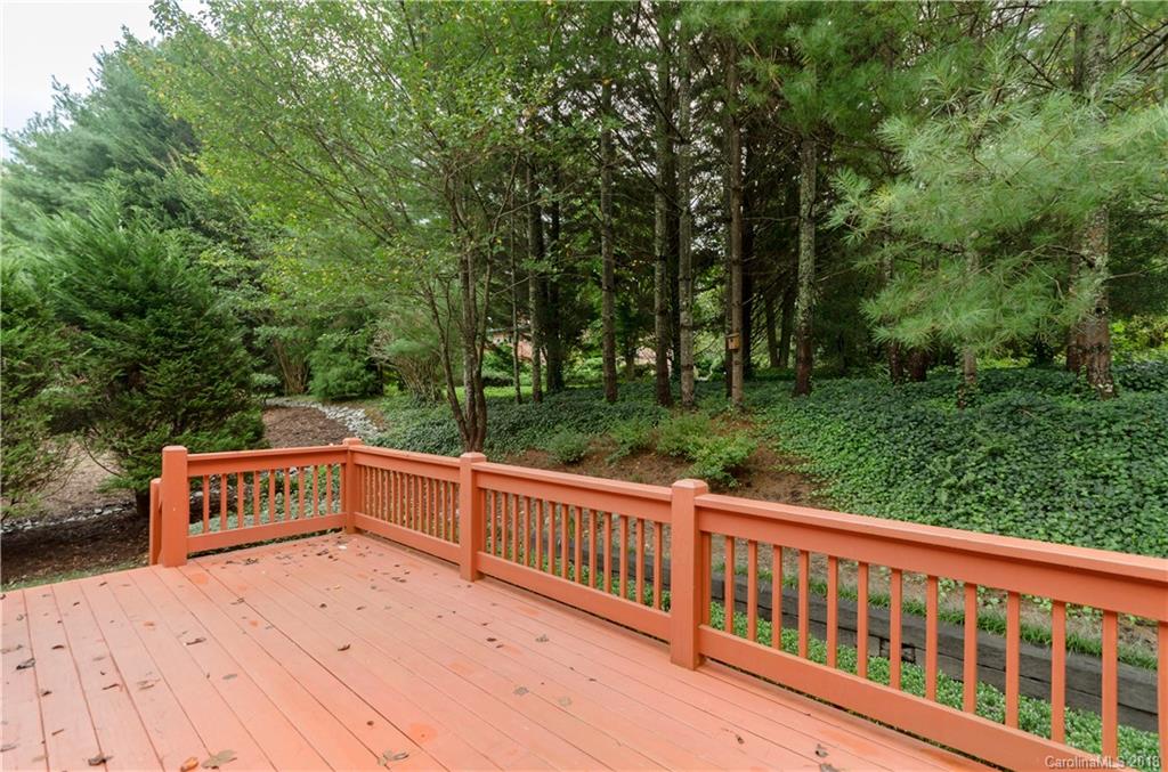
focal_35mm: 15
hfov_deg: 100.5
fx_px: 485
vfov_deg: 77.0
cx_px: 584
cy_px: 386
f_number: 7.1
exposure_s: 1/125
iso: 200
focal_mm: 10
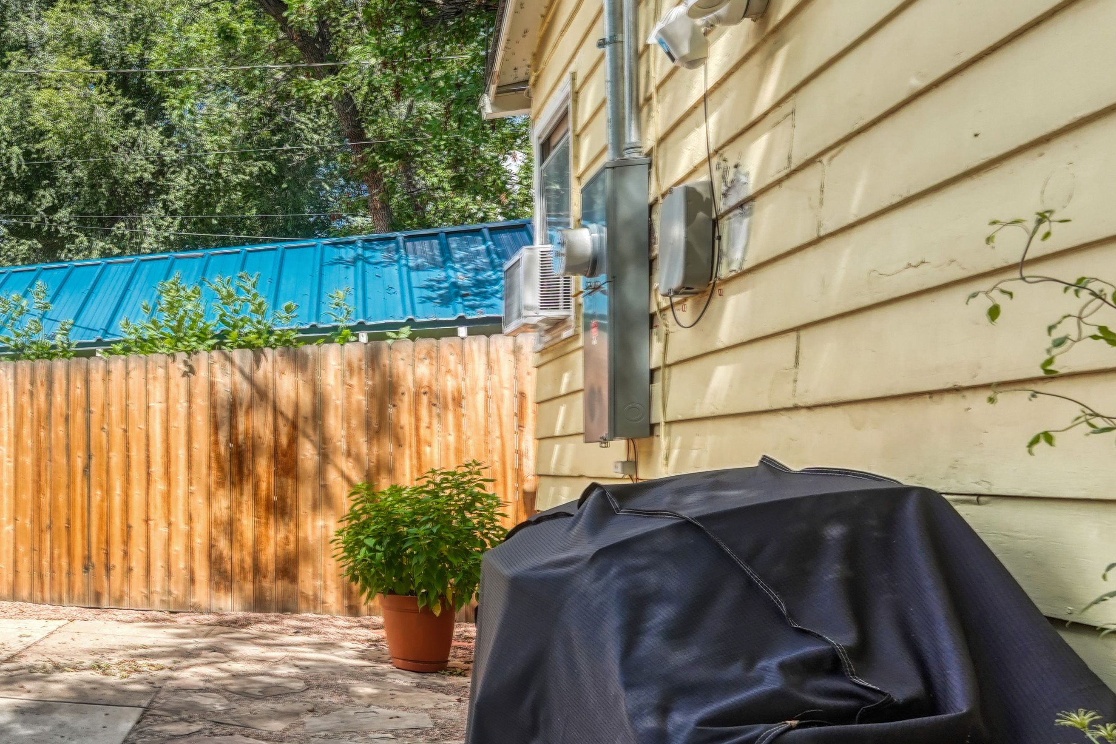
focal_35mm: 34
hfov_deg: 42.2
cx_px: -149
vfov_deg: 38.9
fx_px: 1049
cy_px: 454
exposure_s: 1/250
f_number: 8
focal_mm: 14.8
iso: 800
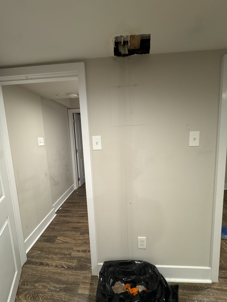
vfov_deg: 102.1
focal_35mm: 14
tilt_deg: -6.5
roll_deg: +3.4
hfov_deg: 85.7
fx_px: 122
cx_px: 114
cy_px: 151
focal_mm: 2.22
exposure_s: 1/60
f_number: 2.2
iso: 320
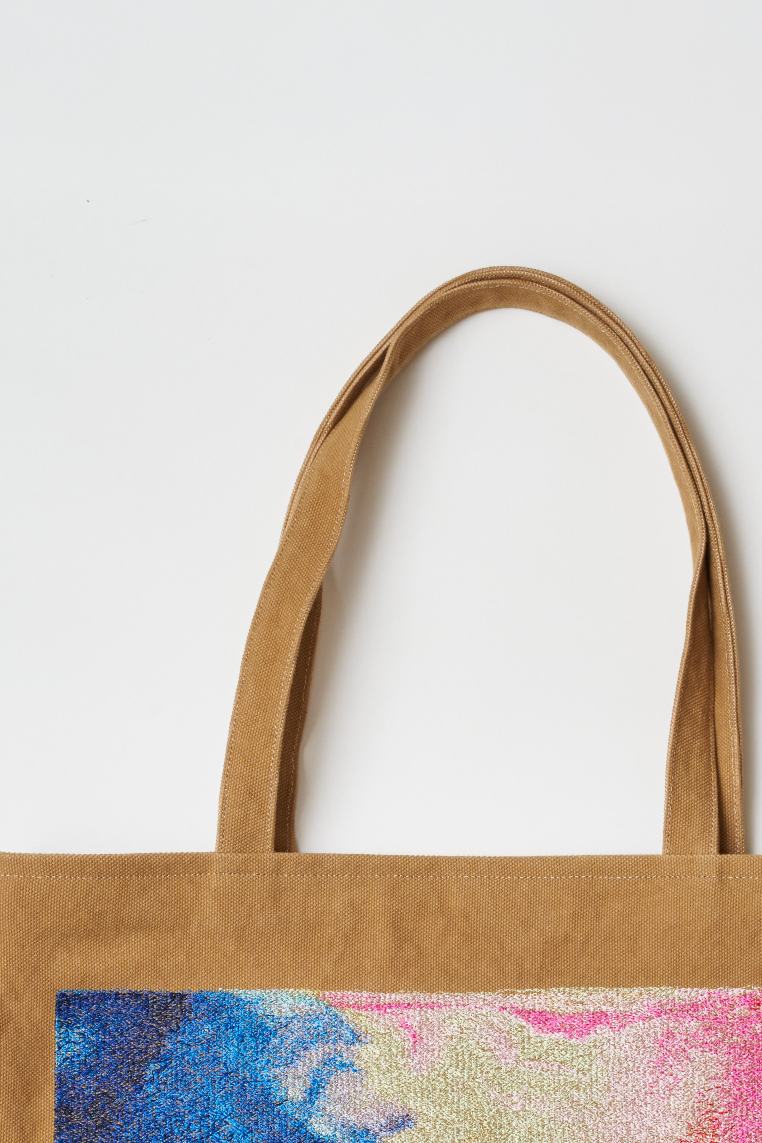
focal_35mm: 105
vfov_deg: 19.1
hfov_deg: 13.0
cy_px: 1016
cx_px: 478
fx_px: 3333
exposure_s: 1/125
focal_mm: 50
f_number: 14
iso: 400
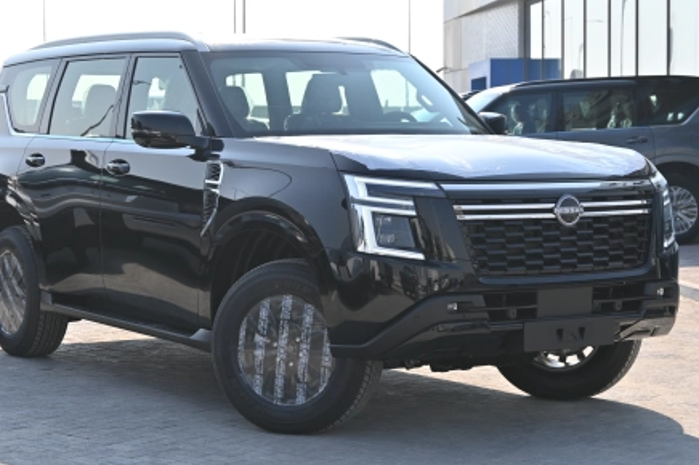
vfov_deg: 15.9
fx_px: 1669
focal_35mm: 86
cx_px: 321
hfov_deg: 23.7
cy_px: 225
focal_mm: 50
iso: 100
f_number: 7.1
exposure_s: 1/400
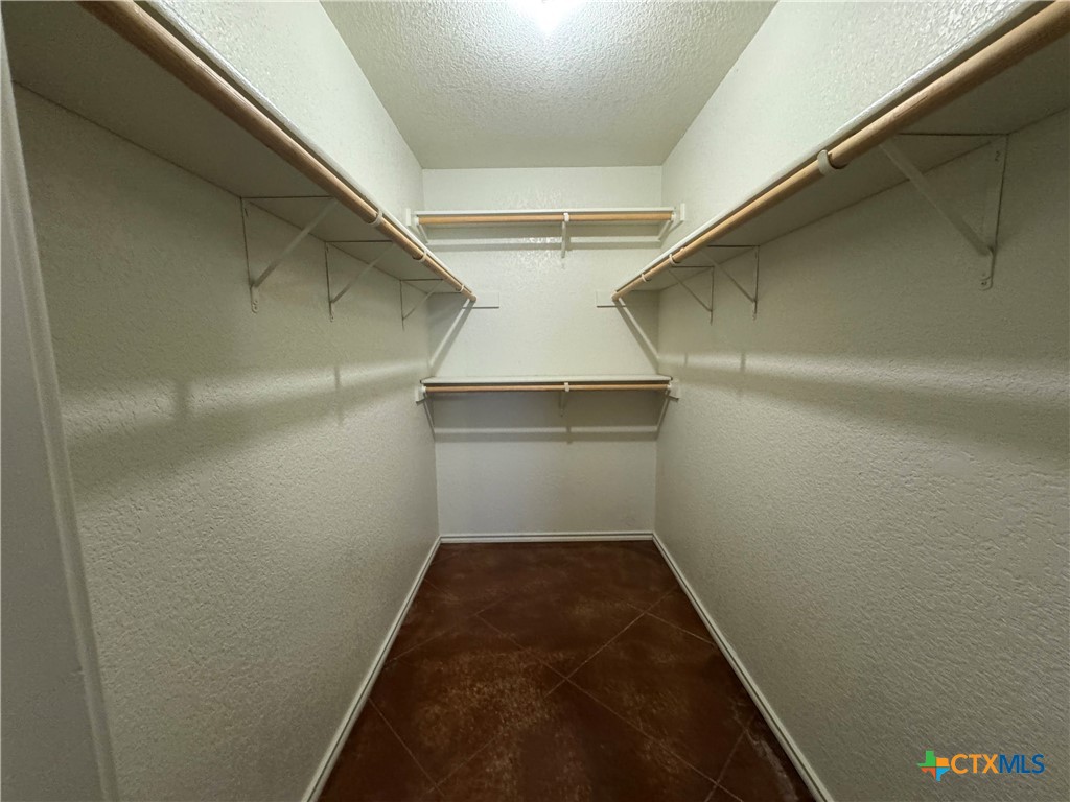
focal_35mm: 14
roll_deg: +0.4
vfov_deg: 85.7
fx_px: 433
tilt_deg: -7.1
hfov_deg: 102.1
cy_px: 401
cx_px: 535
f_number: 2.2
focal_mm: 2.22
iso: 500
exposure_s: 1/60
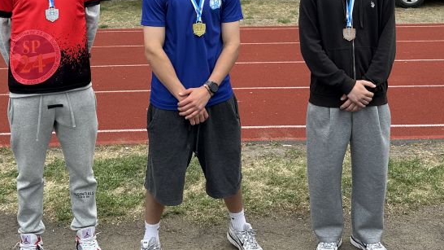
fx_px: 577
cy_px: 7
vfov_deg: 23.5
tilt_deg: -6.1
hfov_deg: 42.1
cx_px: 212
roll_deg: +1.1
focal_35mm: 49
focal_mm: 6.86
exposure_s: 1/1751
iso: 80
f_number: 1.78
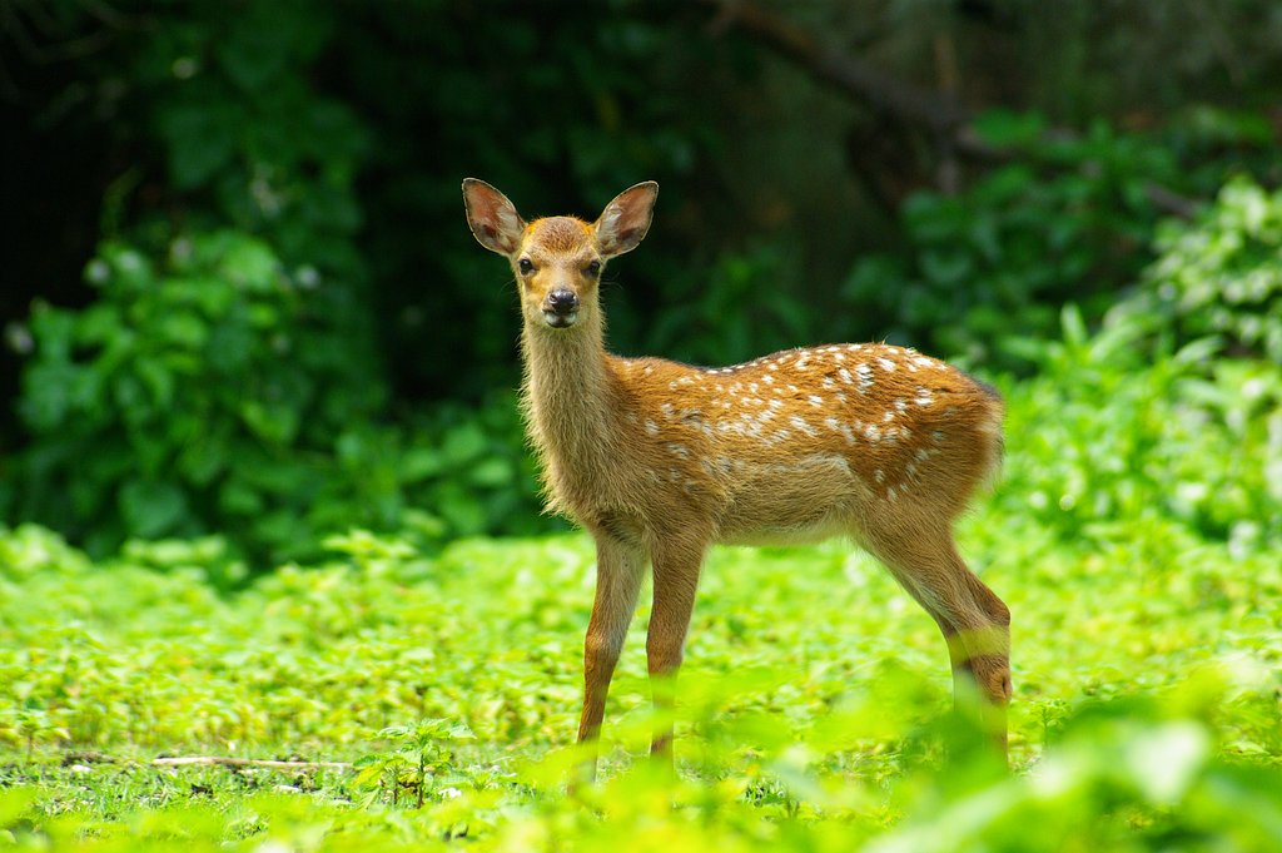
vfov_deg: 3.1
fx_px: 16012
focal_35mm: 450
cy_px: 426
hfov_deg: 4.6
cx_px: 641
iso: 400
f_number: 8
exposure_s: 1/320
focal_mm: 300
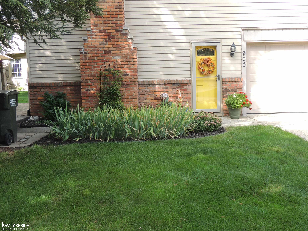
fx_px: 356
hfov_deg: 46.8
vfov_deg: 36.0
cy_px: 116
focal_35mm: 40
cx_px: 154
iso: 100
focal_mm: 7.1
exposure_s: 1/125
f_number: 3.3
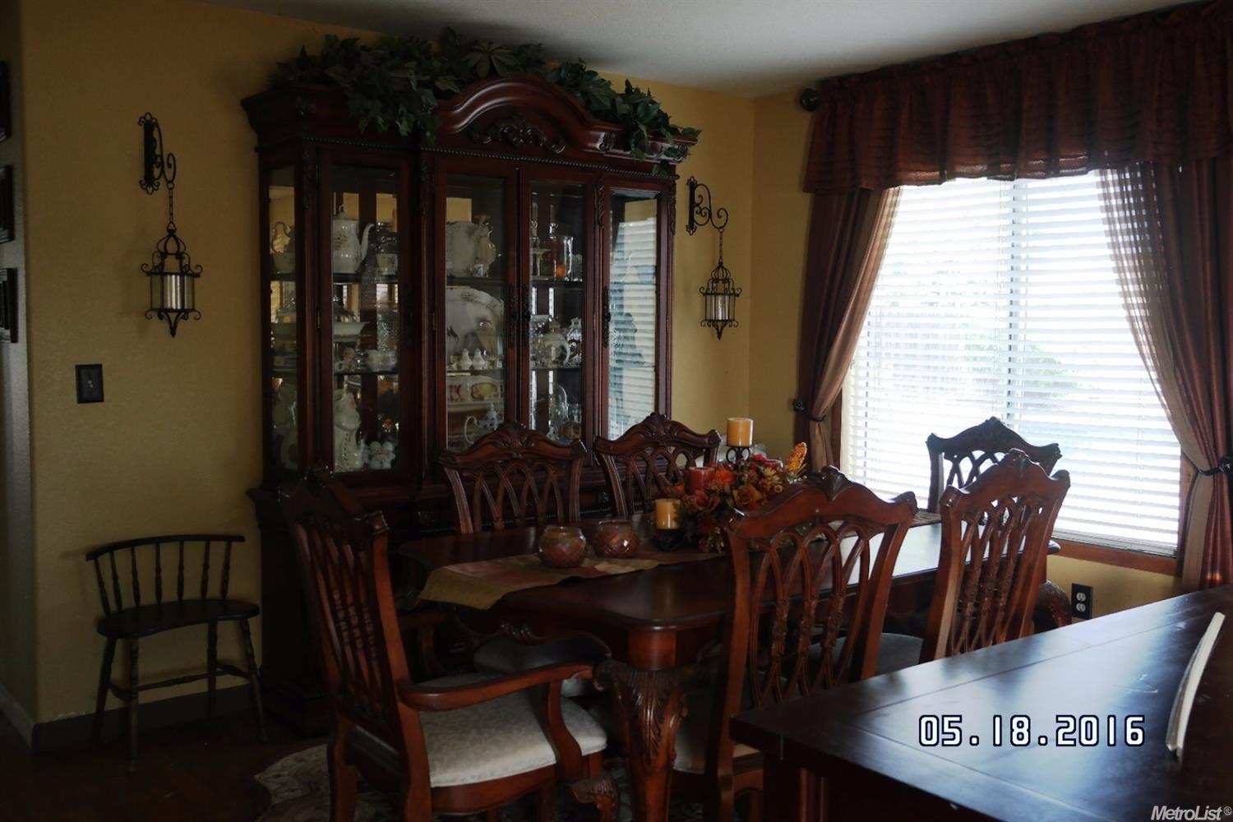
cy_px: 411
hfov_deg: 57.2
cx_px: 616
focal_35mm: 33
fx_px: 1130
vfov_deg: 40.0
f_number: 3.5
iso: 400
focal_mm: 22
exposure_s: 1/40
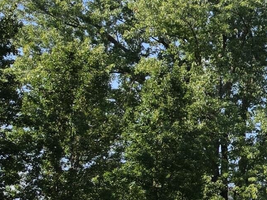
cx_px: 618
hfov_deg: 13.7
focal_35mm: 108
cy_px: 128
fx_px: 833
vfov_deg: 13.7
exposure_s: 1/3758
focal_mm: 6.5
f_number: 1.4
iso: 64
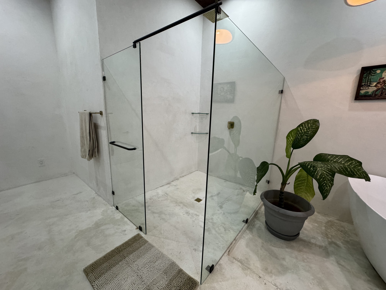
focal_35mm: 14
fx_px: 156
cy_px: 145
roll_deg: -1.5
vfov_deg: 85.7
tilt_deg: -12.4
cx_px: 193
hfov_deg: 102.1
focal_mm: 2.22
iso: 400
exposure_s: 1/60
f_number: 2.2
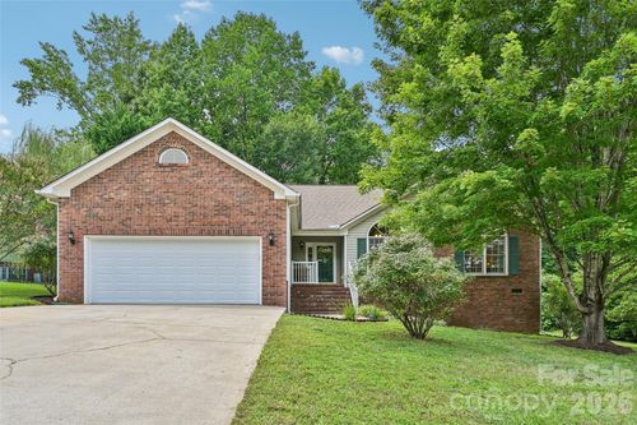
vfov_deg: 59.5
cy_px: 212
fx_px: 371
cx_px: 318
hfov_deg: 81.2
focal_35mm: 21
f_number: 8
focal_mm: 21
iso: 100
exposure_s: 1/125
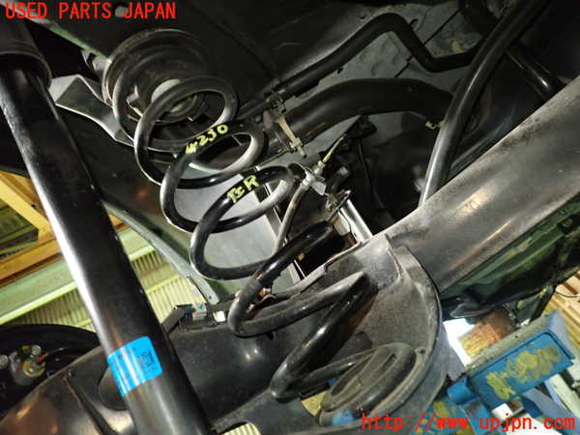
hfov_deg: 69.4
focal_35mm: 25
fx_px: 419
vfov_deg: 54.9
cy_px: 218
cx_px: 290
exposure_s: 1/20
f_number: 2
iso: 800
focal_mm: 4.5
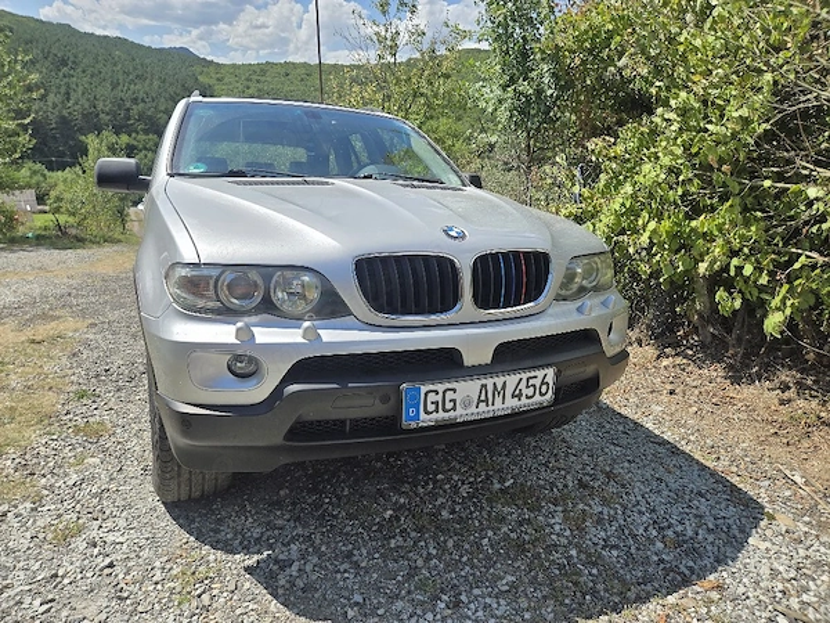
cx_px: 415
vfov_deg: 58.9
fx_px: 551
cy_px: 312
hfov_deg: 73.9
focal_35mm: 23
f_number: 1.8
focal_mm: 5.4
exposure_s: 1/3333
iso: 32
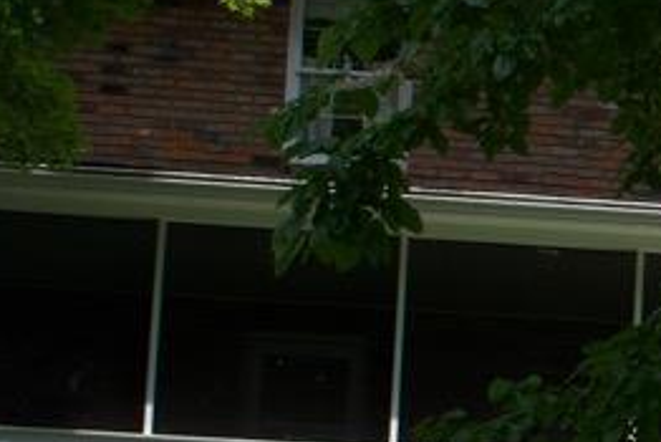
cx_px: 1138
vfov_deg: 6.7
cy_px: 462
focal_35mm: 206
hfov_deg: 9.6
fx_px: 3784
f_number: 8
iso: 160
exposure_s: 1/250
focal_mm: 24
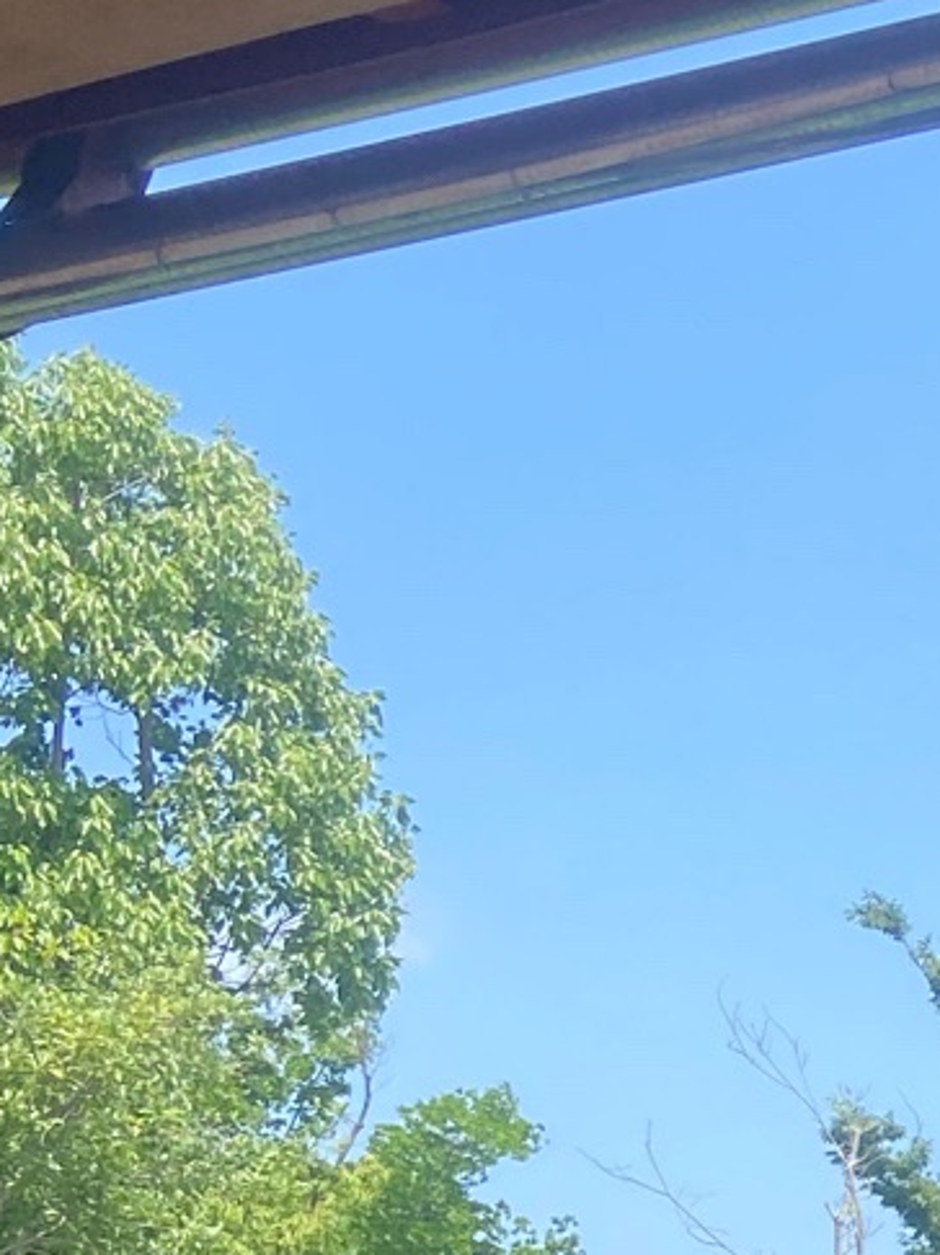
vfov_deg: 17.4
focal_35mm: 107
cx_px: 1573
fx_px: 3878
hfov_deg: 12.8
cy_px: 1593
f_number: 1.8
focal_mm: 4.25
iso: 32
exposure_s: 1/1170
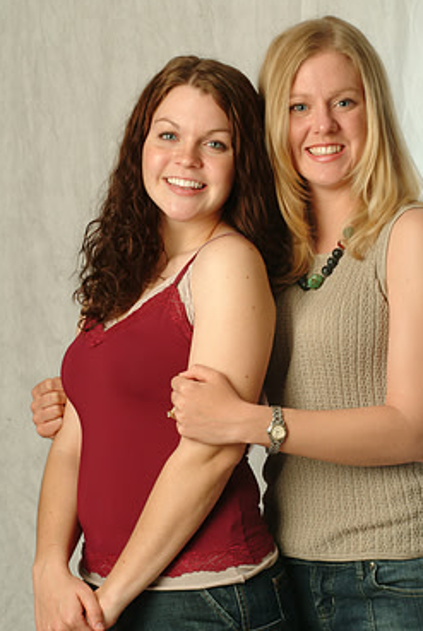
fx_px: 2541
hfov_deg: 9.5
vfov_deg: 14.2
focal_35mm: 145
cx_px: 210
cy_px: 267
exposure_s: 1/125
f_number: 13
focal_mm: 79
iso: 400
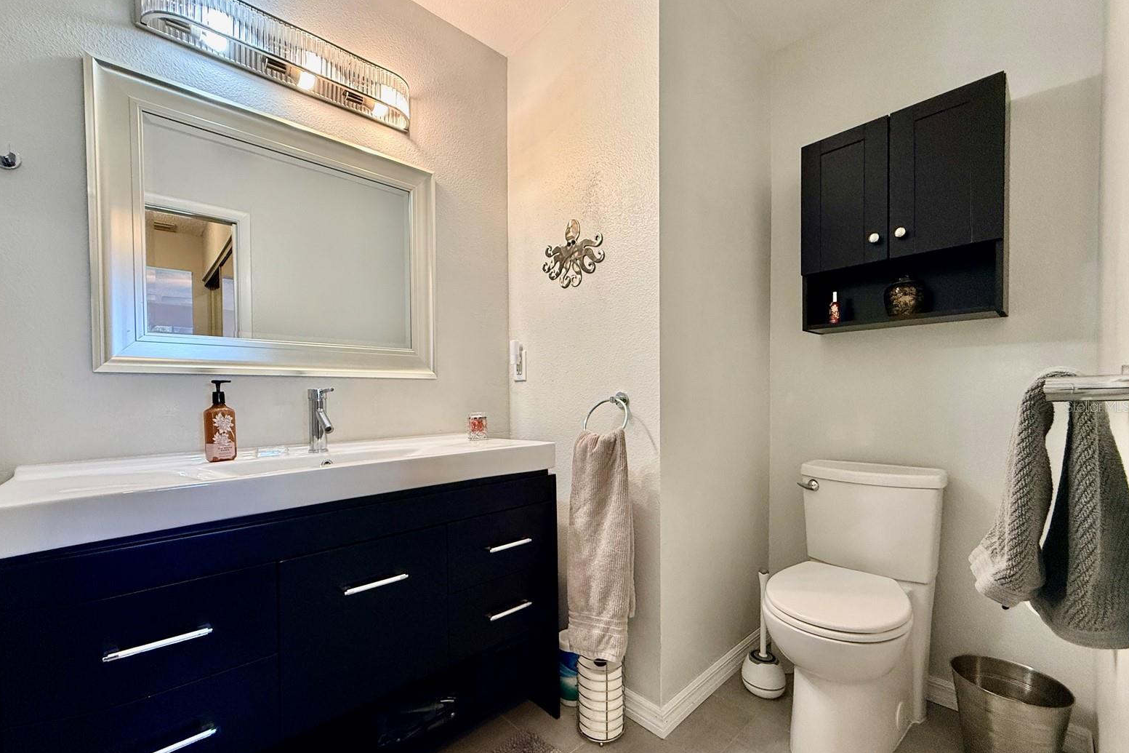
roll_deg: +0.4
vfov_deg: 77.2
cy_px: 406
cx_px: 552
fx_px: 470
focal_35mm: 15
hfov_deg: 100.4
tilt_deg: -0.7
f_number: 2.2
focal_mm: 2.22
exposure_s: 1/120
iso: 320
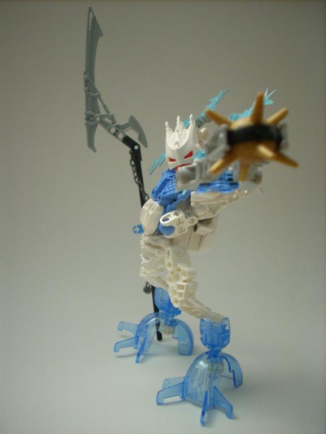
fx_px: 465
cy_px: 217
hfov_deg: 38.7
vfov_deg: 50.1
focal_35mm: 37
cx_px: 163
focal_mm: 6.2
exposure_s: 1/5.4
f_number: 2.8
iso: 200
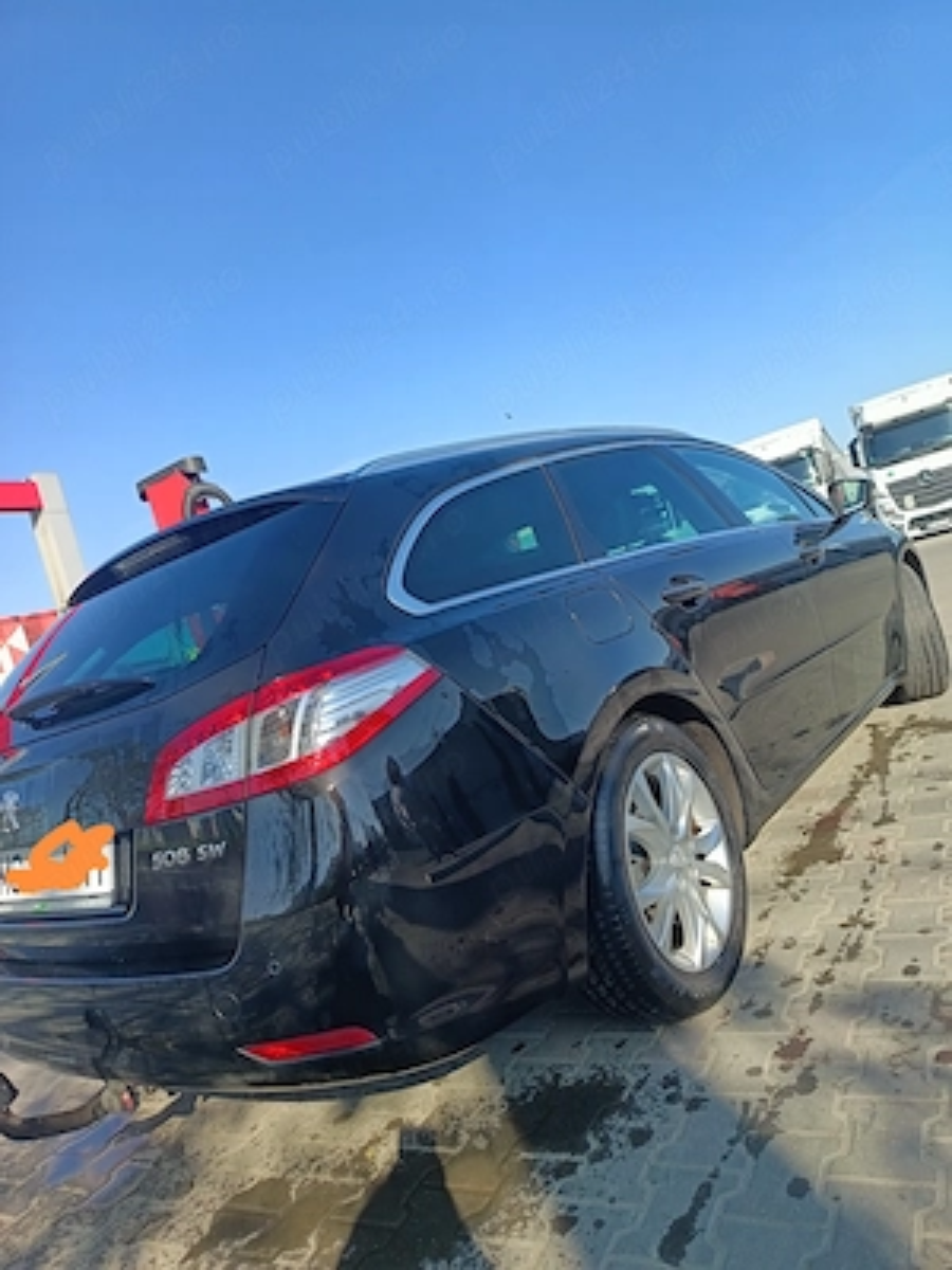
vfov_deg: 71.6
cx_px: 476
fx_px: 880
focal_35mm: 24
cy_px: 635
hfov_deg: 56.8
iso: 100
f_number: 1.75
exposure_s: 1/241
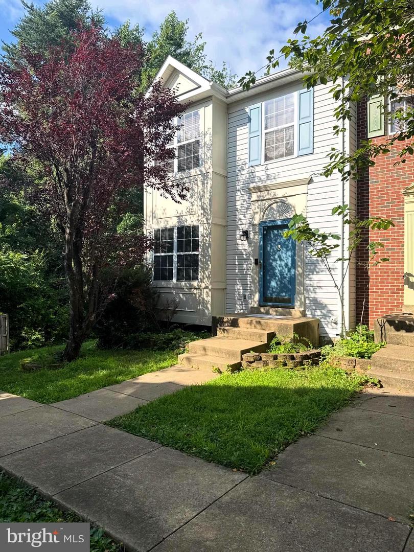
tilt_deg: +1.9
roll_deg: -1.5
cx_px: 207
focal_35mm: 24
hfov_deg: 56.8
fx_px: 383
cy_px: 276
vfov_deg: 71.6
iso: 80
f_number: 1.78
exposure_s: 1/2611
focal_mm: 6.76
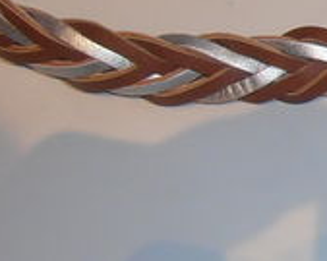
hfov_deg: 13.0
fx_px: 1344
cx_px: 513
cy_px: 37
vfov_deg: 11.0
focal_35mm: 139
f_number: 3
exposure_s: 1/30
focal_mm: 4.2
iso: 125
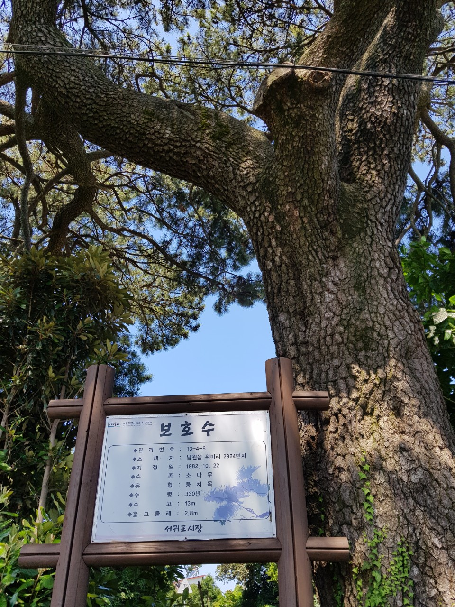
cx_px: 228
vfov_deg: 67.3
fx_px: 456
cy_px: 304
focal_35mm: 26
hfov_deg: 53.1
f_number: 1.7
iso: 40
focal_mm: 4.2
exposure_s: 1/909
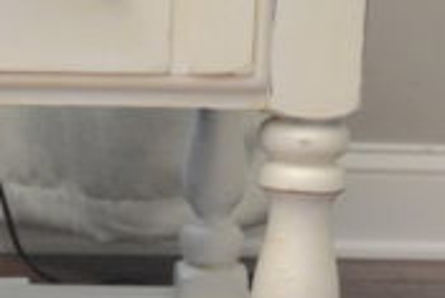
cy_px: 180
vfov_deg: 8.4
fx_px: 2016
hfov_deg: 12.4
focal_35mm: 163
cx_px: -56
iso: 3200
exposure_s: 1/50
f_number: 4.8
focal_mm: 38
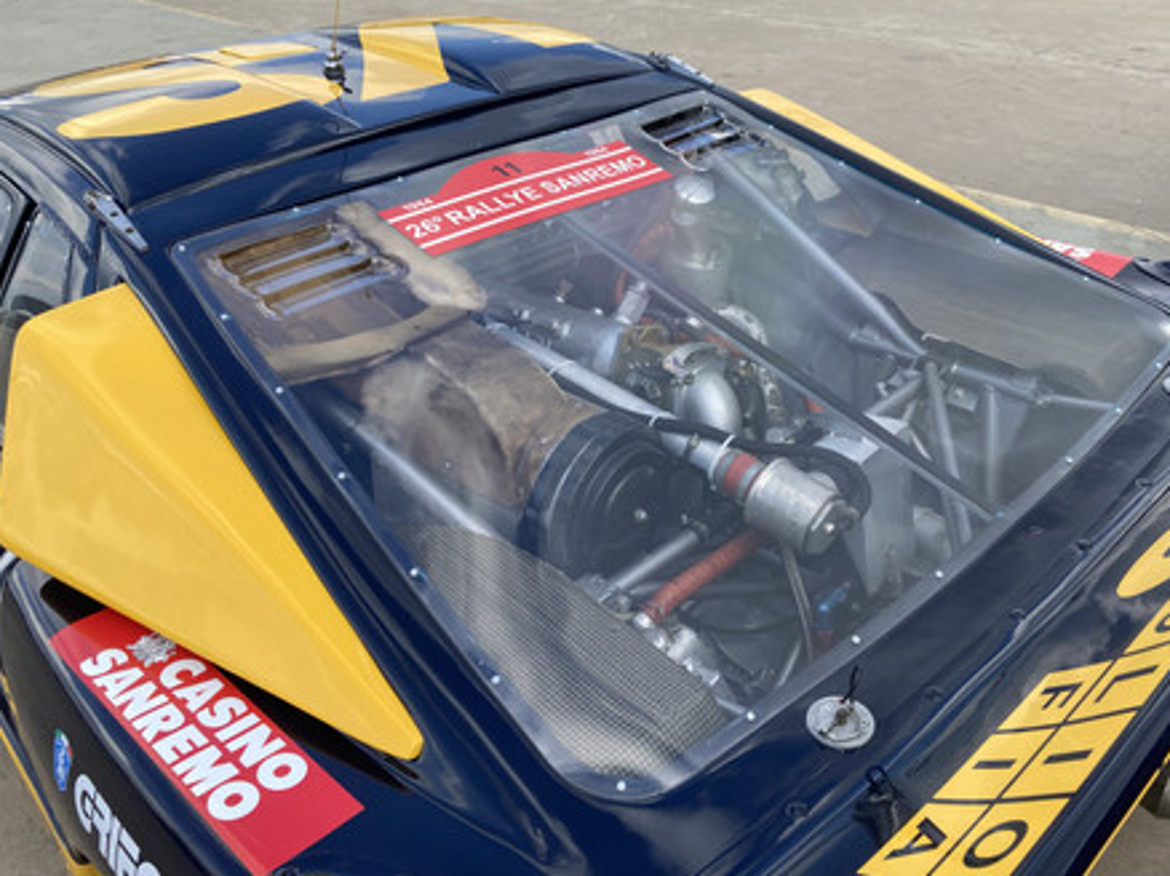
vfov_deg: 44.0
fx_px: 1081
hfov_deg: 56.7
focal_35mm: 32
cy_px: 378
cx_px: 644
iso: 20
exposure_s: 1/867
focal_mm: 3.99
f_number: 1.8
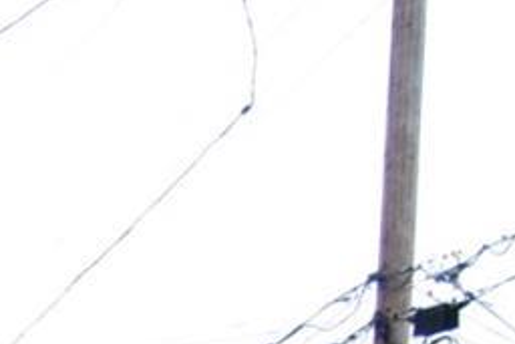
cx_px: -664
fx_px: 2261
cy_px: 973
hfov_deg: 11.2
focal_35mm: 158
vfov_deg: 7.7
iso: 100
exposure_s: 1/640
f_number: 3.5
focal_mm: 18
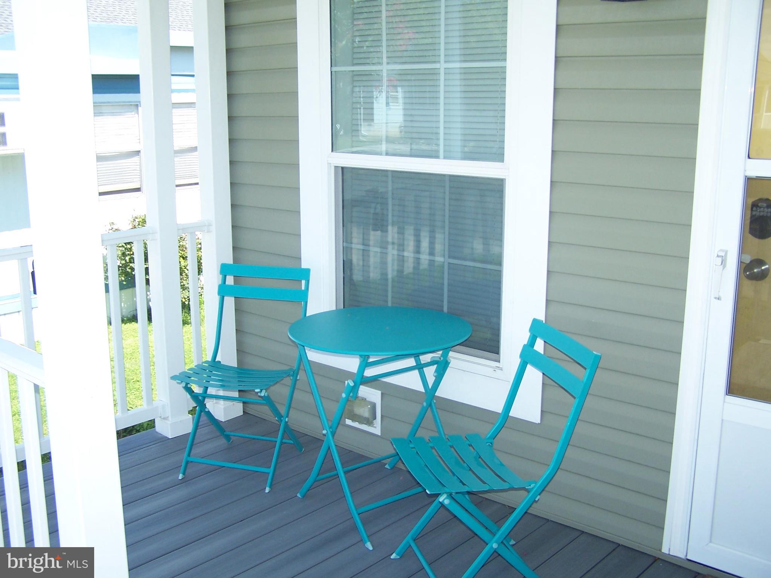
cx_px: 386
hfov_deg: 49.0
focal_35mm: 38
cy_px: 289
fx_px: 847
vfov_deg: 37.7
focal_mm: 6.3
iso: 80
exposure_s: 1/350
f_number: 2.8
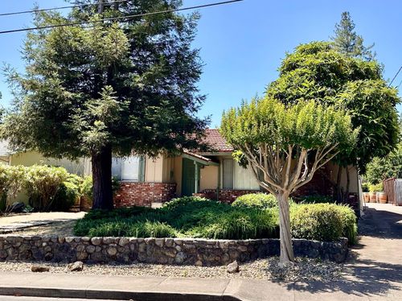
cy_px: 150
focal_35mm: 24
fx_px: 278
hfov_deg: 71.6
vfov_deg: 56.7
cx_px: 201
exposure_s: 1/2299
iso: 80
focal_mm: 6.86
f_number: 1.78
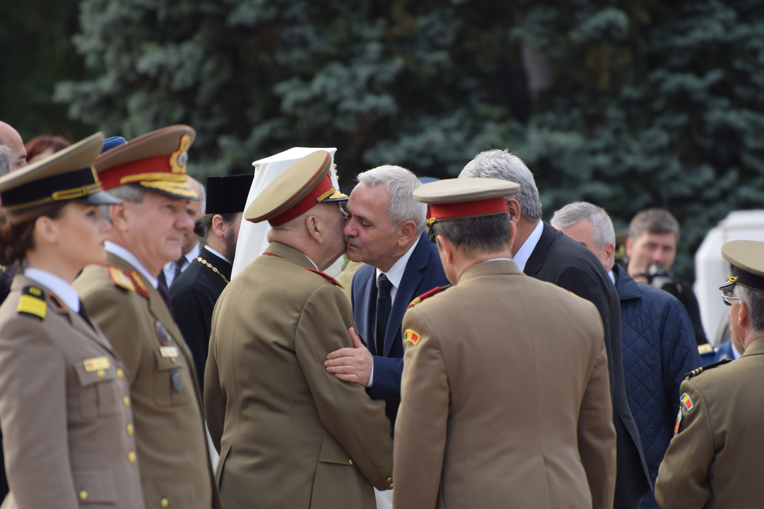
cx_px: 382
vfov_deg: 3.1
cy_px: 254
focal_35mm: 450
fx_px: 9549
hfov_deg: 4.6
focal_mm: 300
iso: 160
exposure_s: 1/160
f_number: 5.6
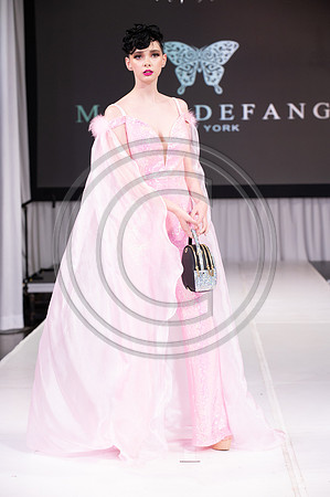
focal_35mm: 95
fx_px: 1309
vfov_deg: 21.5
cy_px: 248
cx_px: 165
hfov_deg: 14.4
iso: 2000
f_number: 5.6
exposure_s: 1/400
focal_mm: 95
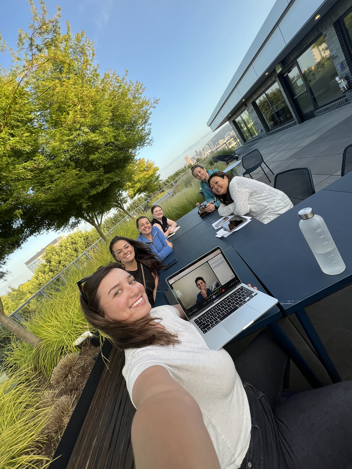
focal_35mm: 13
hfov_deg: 89.9
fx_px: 176
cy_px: 234
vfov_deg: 106.2
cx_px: 176
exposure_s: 1/137
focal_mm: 1.57
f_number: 1.8
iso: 32
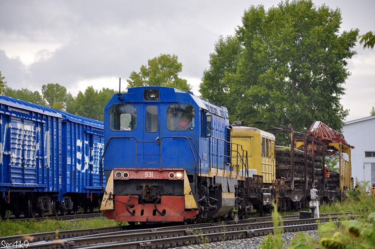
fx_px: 1639
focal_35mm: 158
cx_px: 188
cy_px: 124
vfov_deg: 8.7
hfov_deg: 13.1
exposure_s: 1/200
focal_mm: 105
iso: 320
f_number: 5.6
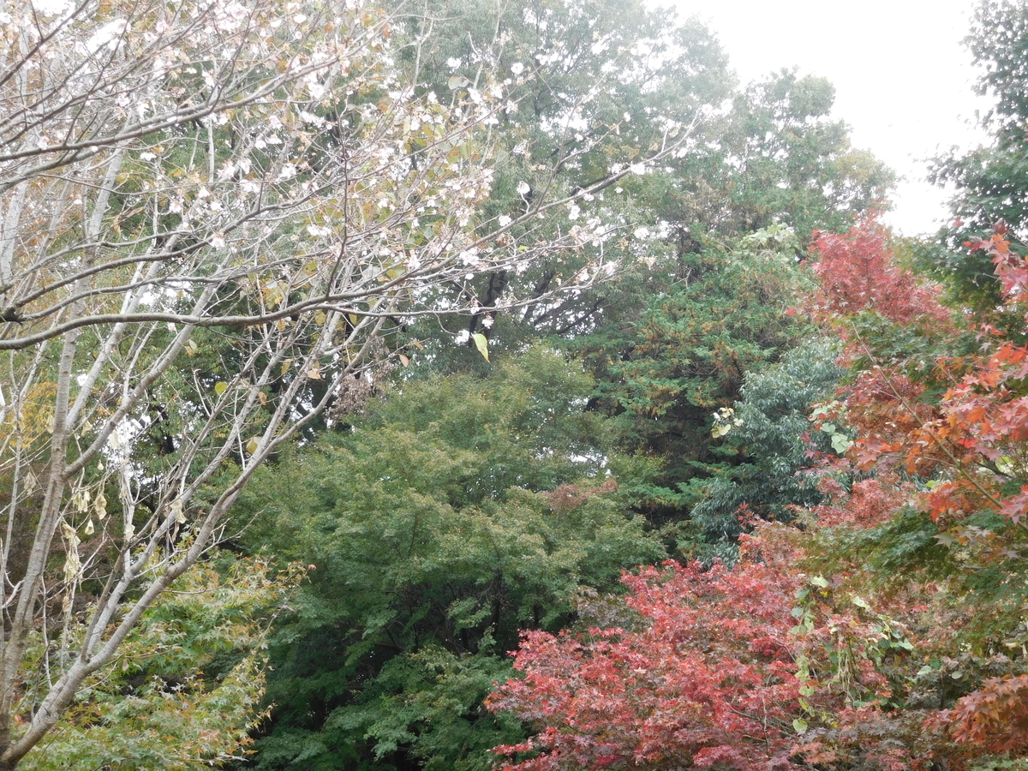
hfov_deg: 34.9
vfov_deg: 26.6
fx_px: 1633
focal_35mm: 55
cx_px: 514
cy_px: 386
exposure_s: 1/30
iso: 160
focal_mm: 9.8
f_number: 4.2
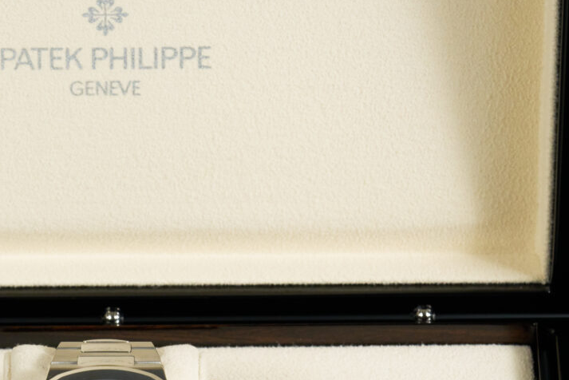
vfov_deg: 4.2
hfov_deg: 6.4
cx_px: 38
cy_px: 507
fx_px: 5107
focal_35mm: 323
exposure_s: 1/60
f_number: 11
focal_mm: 90
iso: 500
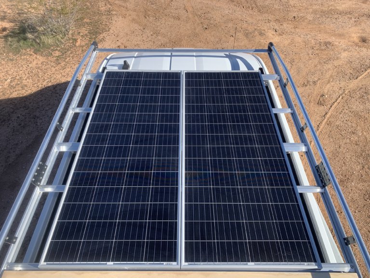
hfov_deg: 67.3
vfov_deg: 53.1
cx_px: 185
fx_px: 278
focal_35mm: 26
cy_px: 139
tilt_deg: -48.0
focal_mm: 4.25
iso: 25
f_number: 1.8
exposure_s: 1/1205
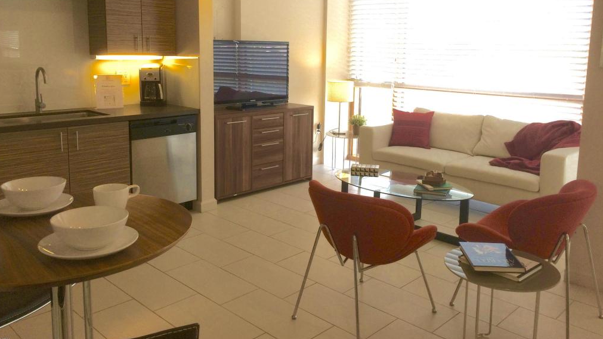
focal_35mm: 32
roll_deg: -0.4
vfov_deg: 36.5
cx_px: 299
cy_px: 125
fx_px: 512
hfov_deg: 61.0
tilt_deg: -7.7
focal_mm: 4.15
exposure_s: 1/120
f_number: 2.2
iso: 40
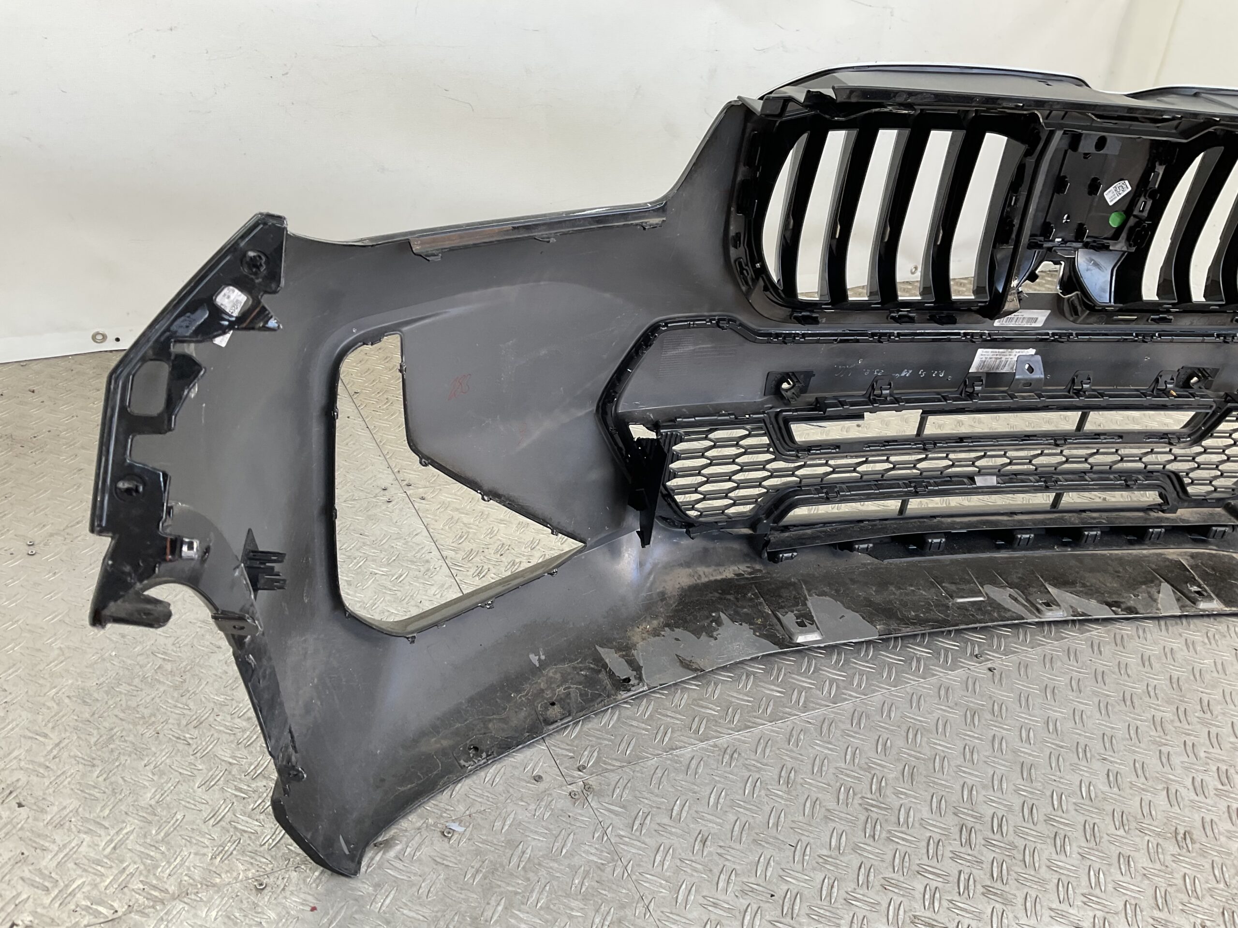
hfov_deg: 61.7
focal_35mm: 29
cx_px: 619
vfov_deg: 48.2
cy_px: 464
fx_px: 1037
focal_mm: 3
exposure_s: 1/100
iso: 20
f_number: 1.8
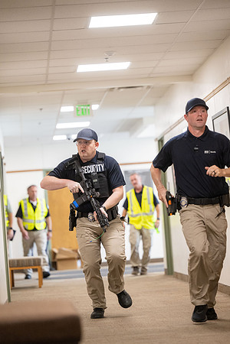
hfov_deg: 10.5
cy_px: 172
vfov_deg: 15.8
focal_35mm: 130
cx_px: 115
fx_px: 1246
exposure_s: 1/500
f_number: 2.8
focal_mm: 130
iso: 2000
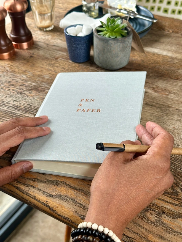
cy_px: 121
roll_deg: +0.6
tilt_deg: -38.3
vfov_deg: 39.7
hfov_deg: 30.3
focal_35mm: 48
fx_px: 336
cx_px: 91
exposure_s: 1/121
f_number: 1.78
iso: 64
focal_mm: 6.86
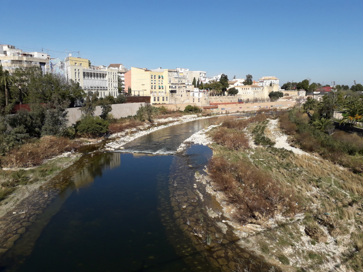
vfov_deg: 51.4
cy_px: 136
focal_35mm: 27
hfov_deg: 65.3
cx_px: 182
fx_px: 283
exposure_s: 1/2463
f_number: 1.9
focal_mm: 3.6
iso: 40
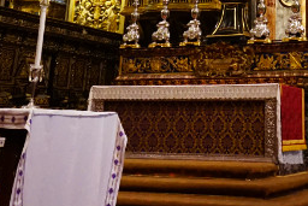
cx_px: 274
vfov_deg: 16.5
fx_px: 642
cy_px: -110
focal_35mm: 75
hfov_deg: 26.1
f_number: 4
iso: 2500
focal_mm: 16
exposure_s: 1/60
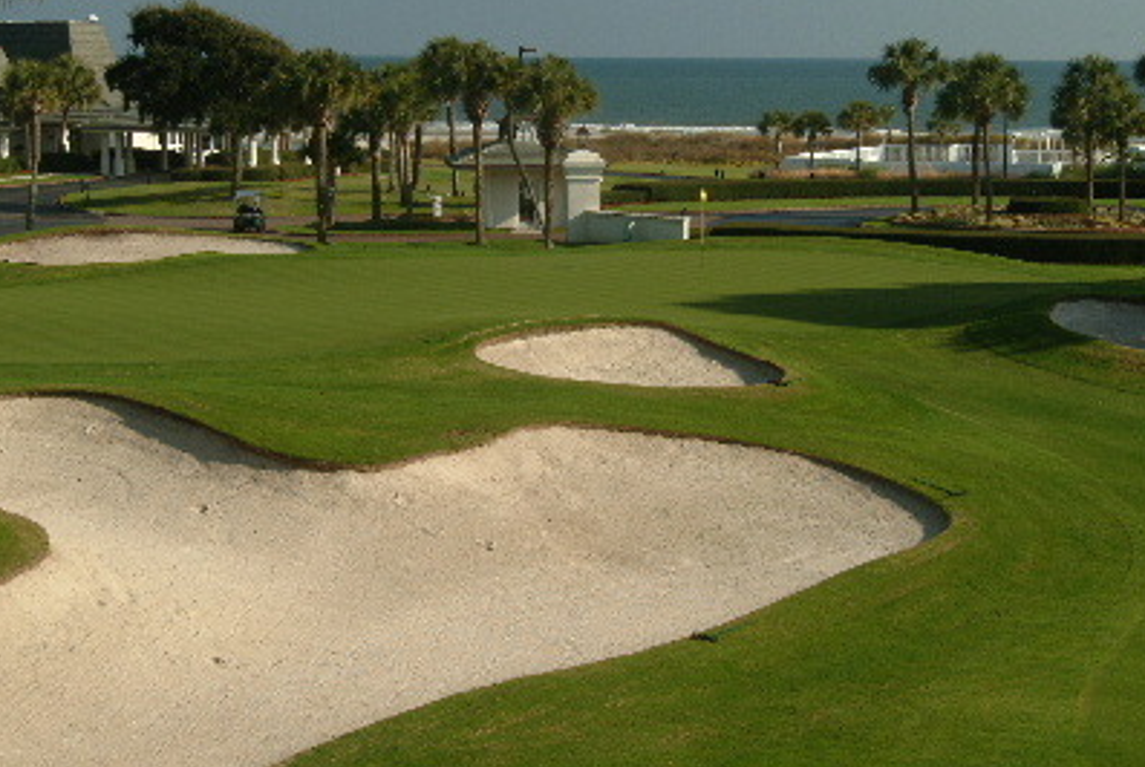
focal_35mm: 80
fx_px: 2542
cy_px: 394
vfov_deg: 17.2
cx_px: 623
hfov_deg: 25.4
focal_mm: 33
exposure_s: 1/125
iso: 200
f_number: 9.5
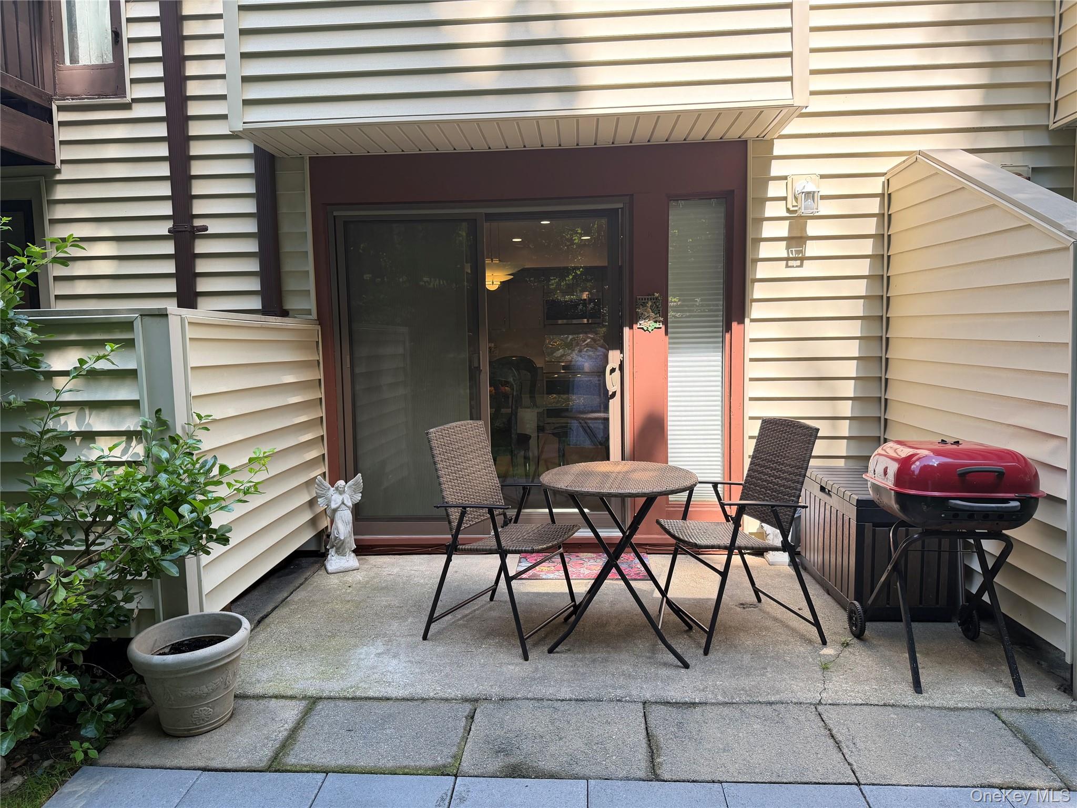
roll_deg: +1.1
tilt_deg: -5.4
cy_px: 404
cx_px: 538
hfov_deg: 71.6
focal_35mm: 24
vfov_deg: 56.8
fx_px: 747
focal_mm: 6.76
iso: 100
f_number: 1.78
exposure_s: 1/456
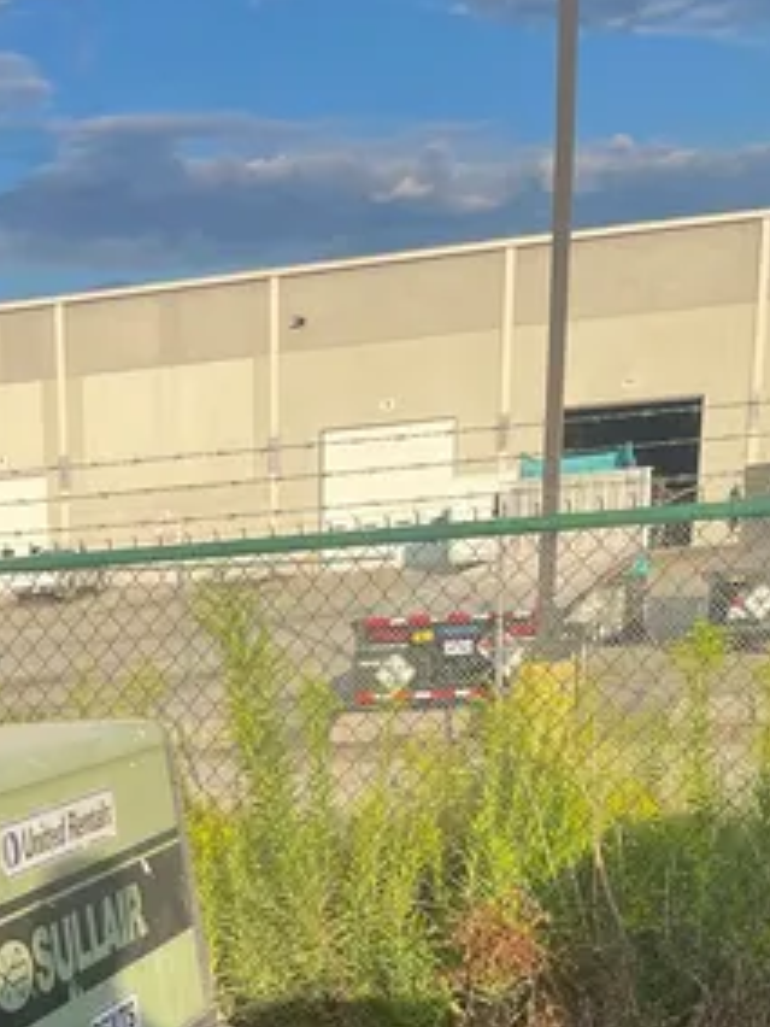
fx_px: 1987
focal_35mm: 67
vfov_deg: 25.2
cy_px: 1314
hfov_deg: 20.9
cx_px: -76
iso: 32
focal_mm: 4.2
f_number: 1.6
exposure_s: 1/1335
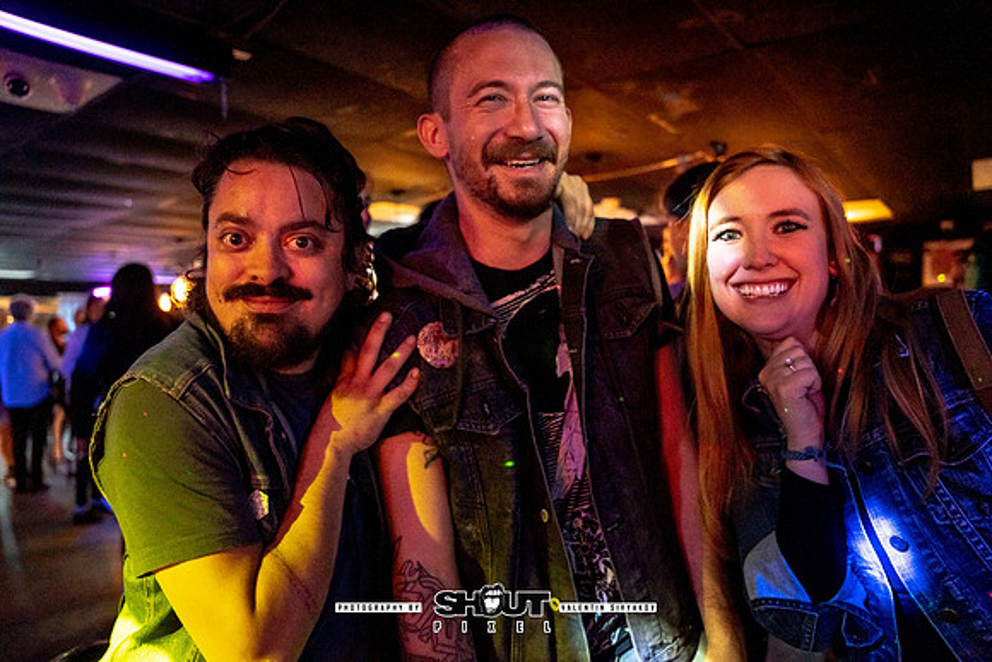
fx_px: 661
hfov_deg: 73.7
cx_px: 496
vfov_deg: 53.2
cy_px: 331
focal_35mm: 24
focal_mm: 24
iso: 2500
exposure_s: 1/200
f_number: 2.8
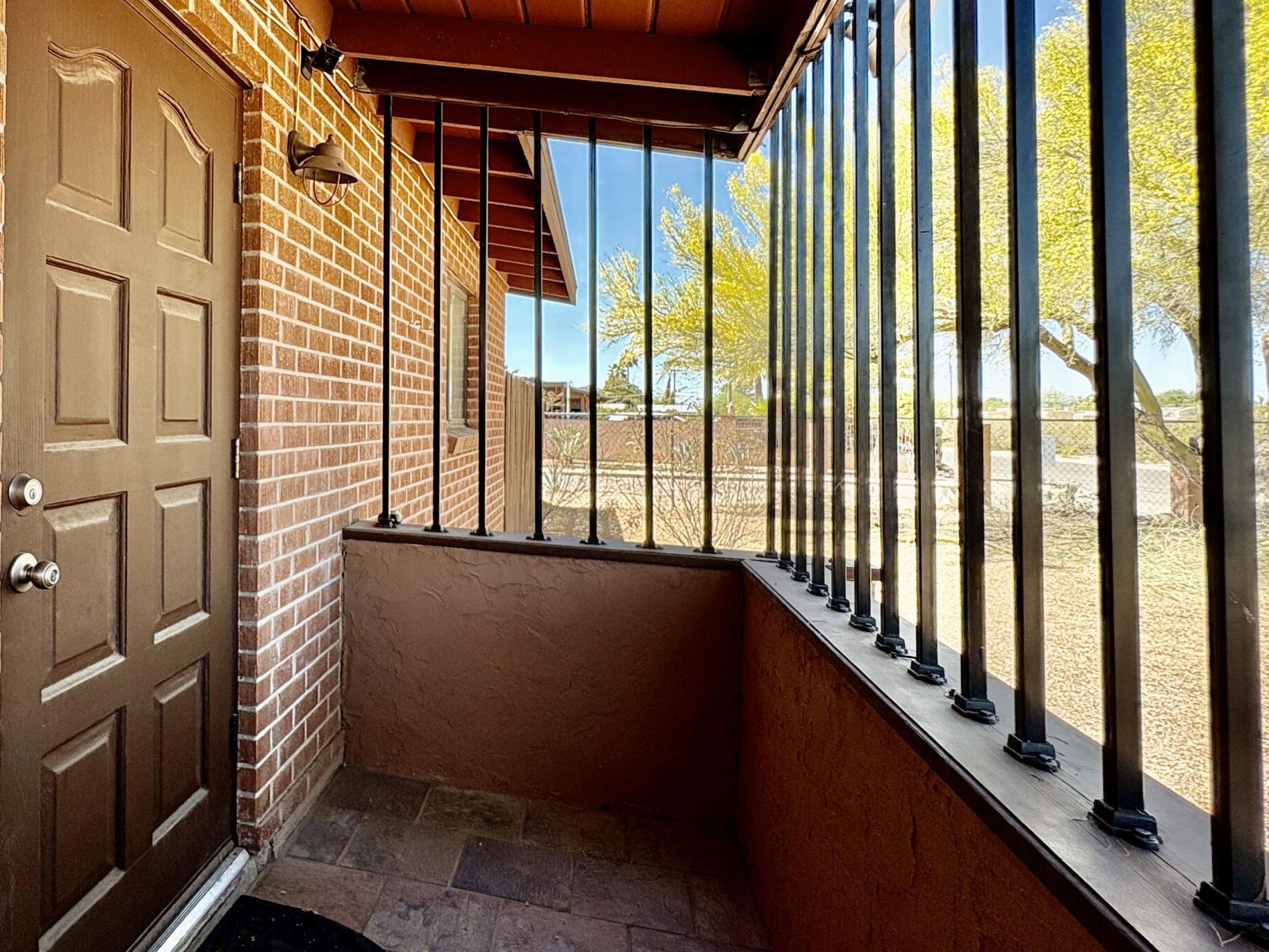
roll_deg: +0.2
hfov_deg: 69.7
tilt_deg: +0.7
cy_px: 411
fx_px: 843
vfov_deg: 58.7
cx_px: 339
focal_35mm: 23
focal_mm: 2.22
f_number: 2.2
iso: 64
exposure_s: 1/216
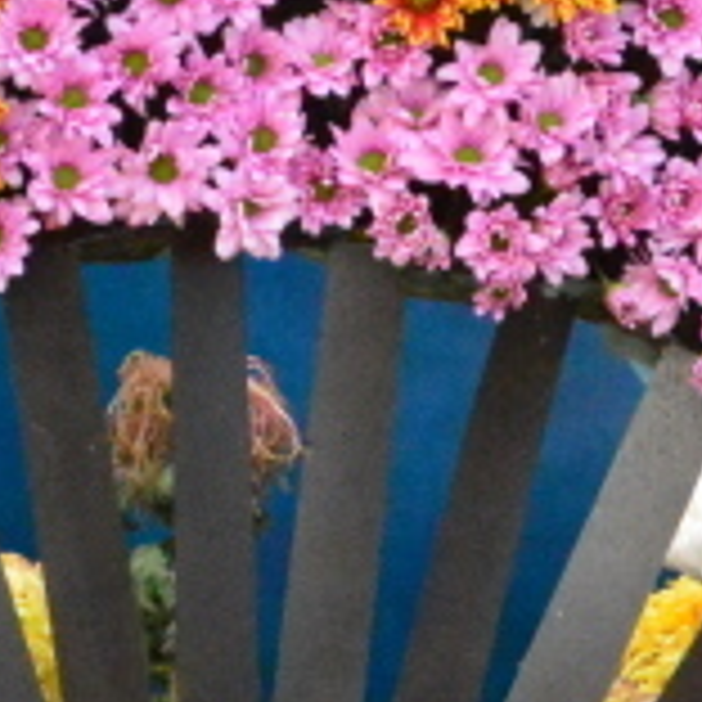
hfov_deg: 6.0
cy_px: 218
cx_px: 0
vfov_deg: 6.0
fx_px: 6695
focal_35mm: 292
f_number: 14
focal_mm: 35
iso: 6400
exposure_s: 1/250
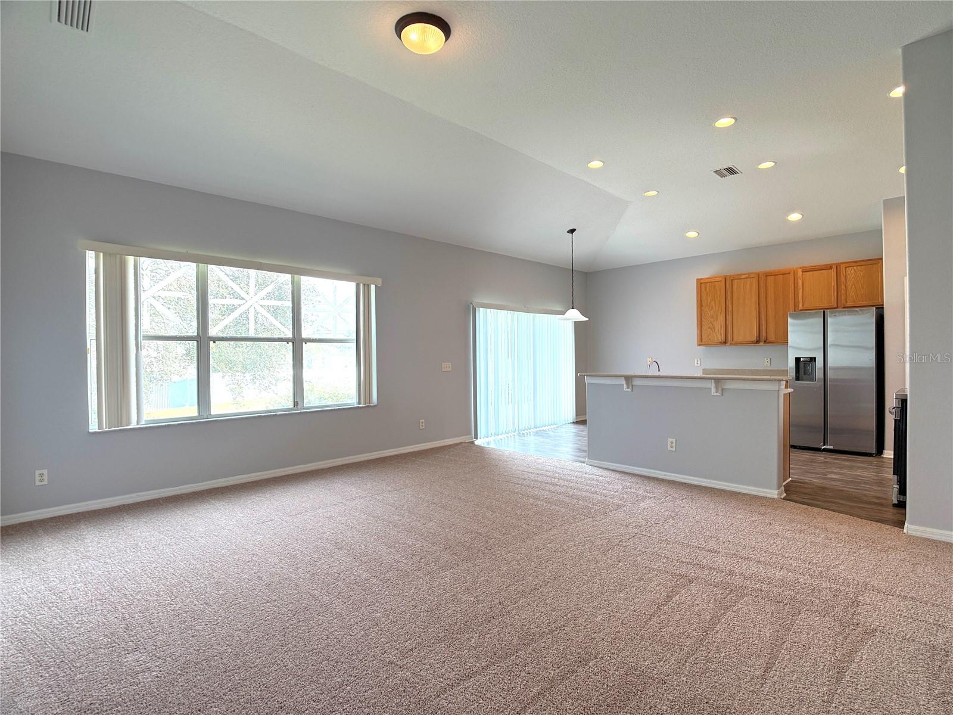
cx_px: 476
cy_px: 358
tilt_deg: -0.1
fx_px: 661
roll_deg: +0.7
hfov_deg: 71.6
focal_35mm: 24
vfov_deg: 56.8
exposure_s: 1/238
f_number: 1.78
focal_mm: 6.76
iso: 160
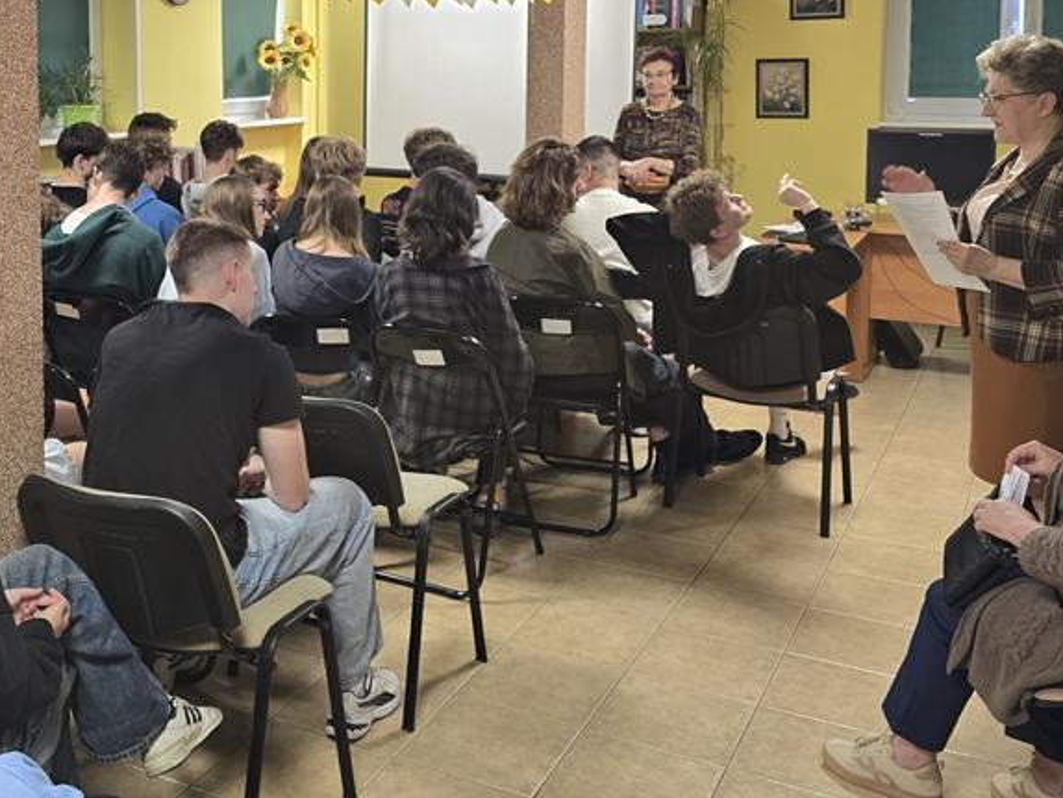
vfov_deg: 34.0
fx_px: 1260
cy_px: 146
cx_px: 309
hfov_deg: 44.7
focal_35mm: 41
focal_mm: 6.3
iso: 200
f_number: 1.7
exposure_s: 1/100
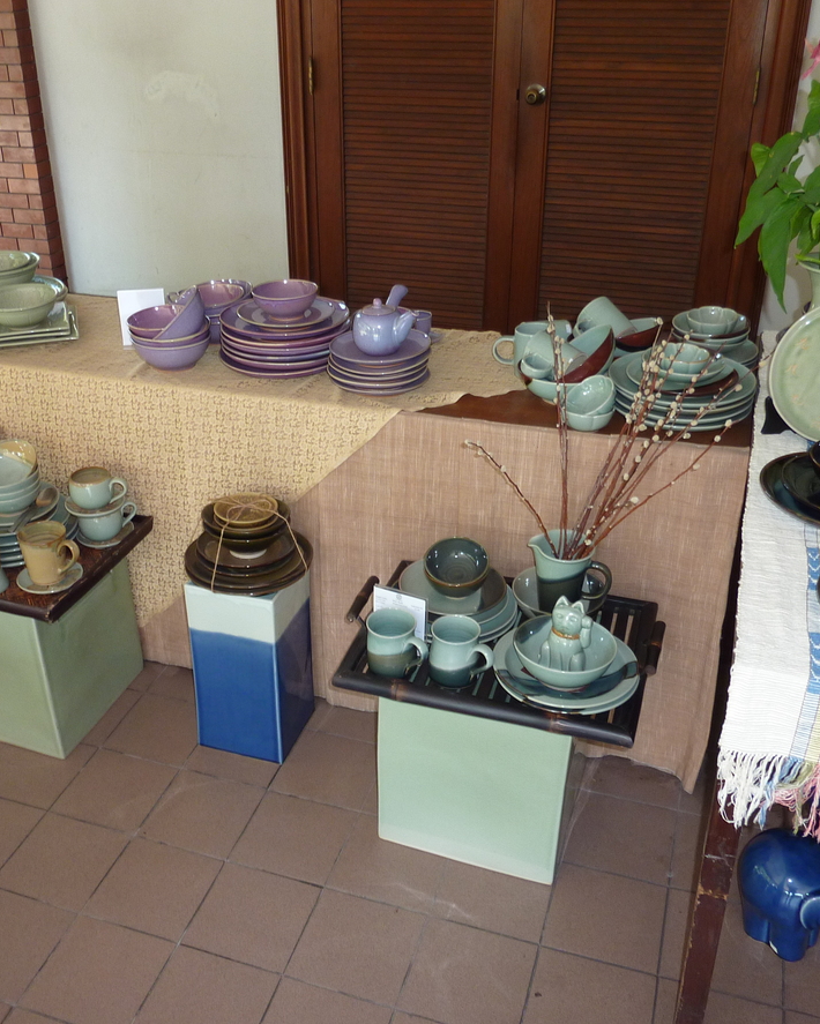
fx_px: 1001
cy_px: 510
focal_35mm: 33
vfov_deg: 54.2
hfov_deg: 44.4
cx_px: 341
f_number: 3.3
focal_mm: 4.1
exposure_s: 1/30
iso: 125
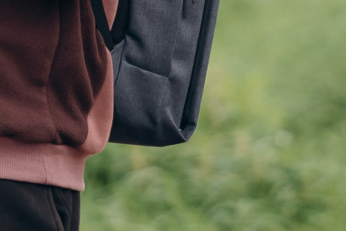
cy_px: -151
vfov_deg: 1.2
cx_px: -117
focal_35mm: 1123
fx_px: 10789
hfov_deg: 1.8
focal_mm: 180
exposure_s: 1/800
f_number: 3.5
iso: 400
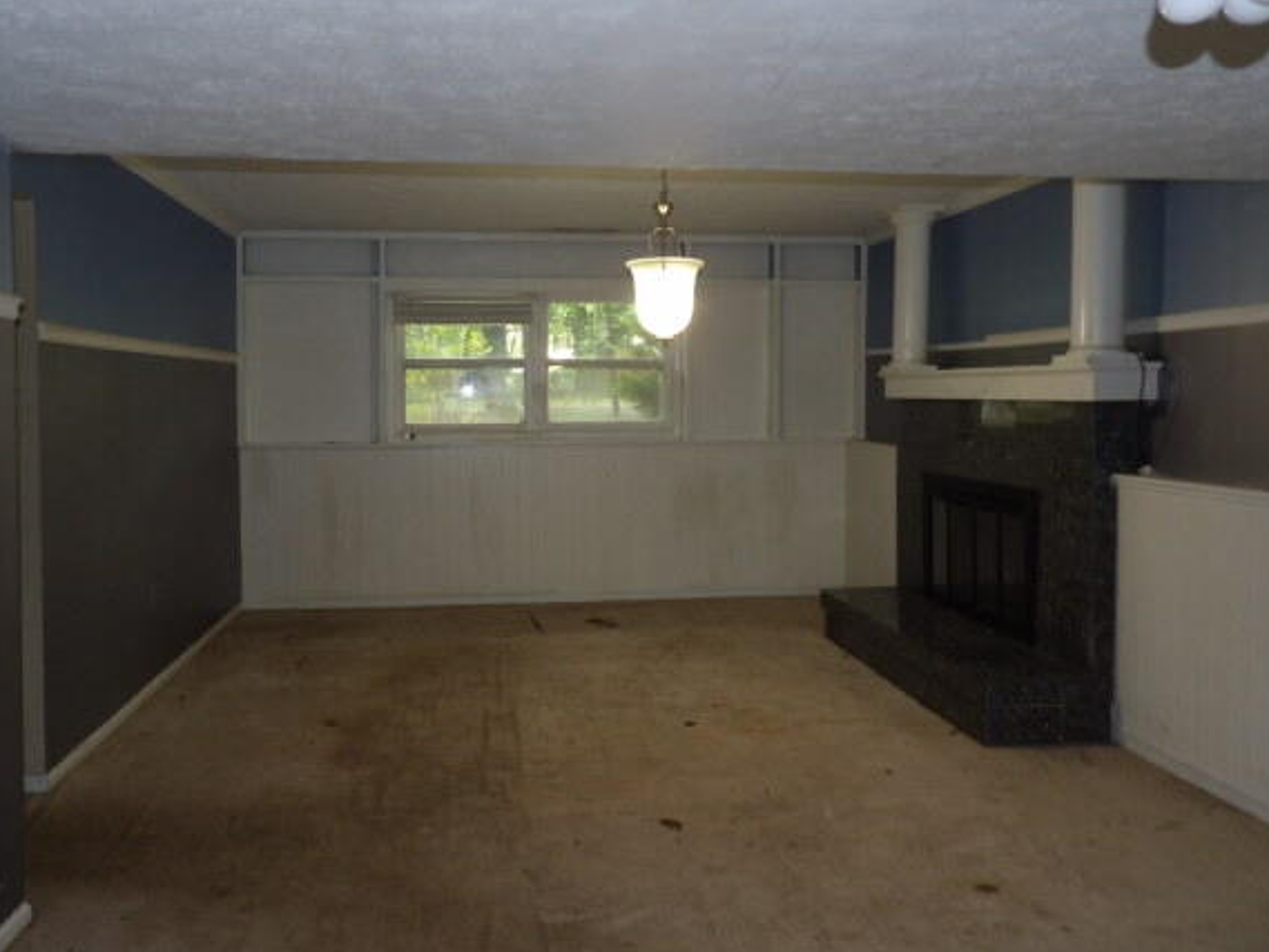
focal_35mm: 27
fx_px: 990
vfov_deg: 51.3
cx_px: 584
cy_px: 441
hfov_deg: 65.2
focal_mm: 4.3
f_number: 3.2
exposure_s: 1/33
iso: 200
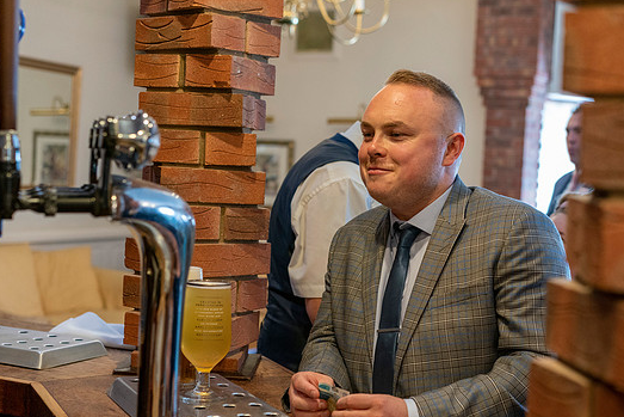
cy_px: 198
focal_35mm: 61
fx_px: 1058
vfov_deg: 22.3
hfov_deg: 32.9
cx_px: 329
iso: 2500
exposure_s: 1/160
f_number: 4
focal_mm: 55
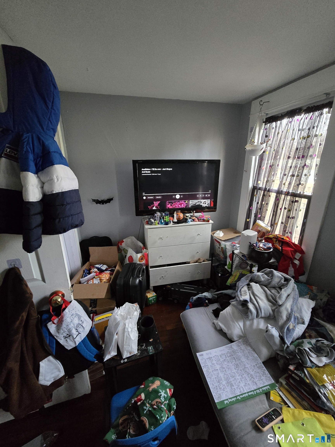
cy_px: 224
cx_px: 168
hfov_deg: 89.9
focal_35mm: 13
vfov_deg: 106.2
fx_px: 168
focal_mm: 2.2
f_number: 2.2
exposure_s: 1/52.7
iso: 1250
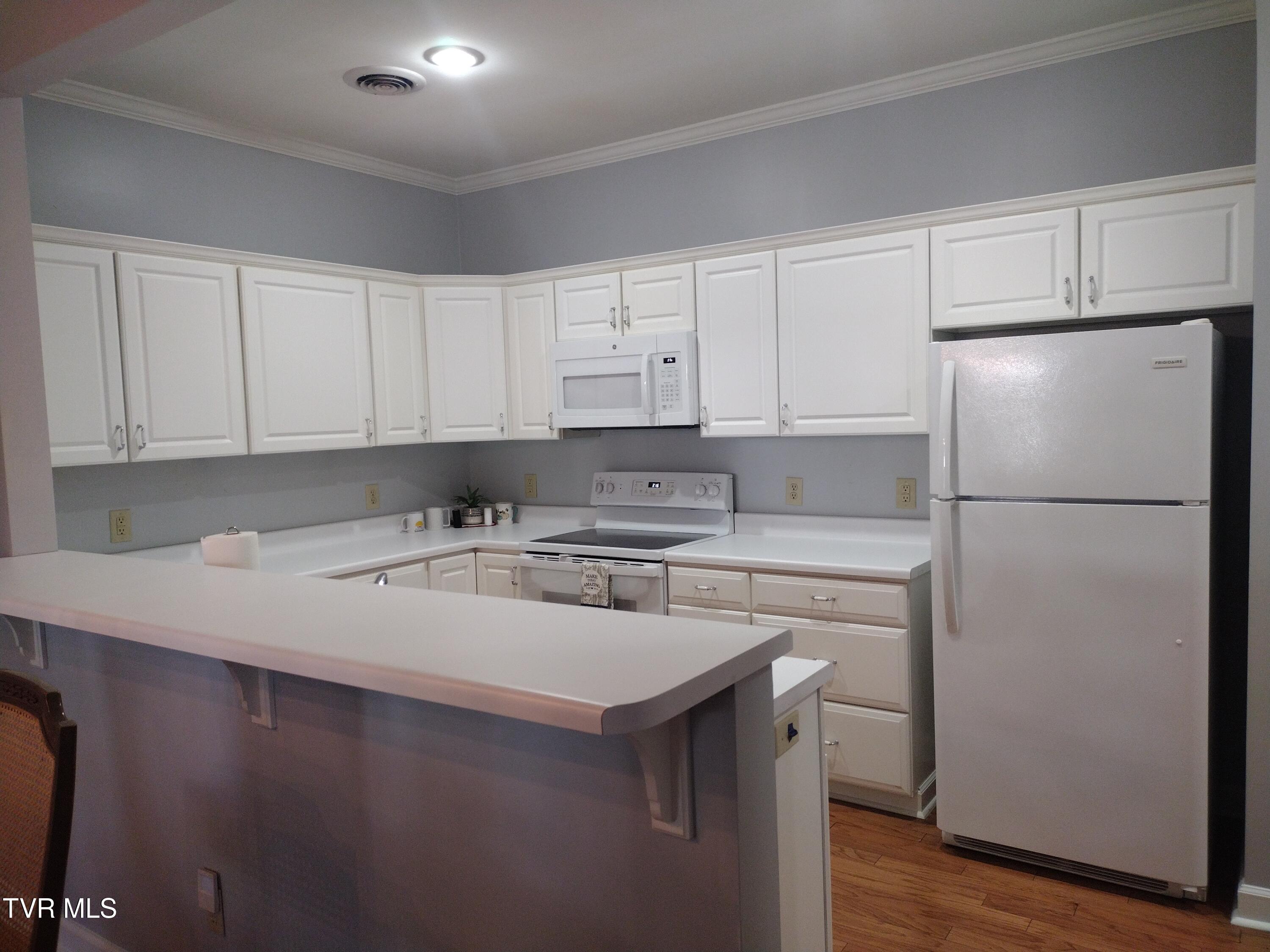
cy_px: 476
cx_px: 635
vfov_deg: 51.4
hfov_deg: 65.3
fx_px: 991
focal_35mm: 27
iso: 272
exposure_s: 1/40
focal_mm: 4.71
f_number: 1.7
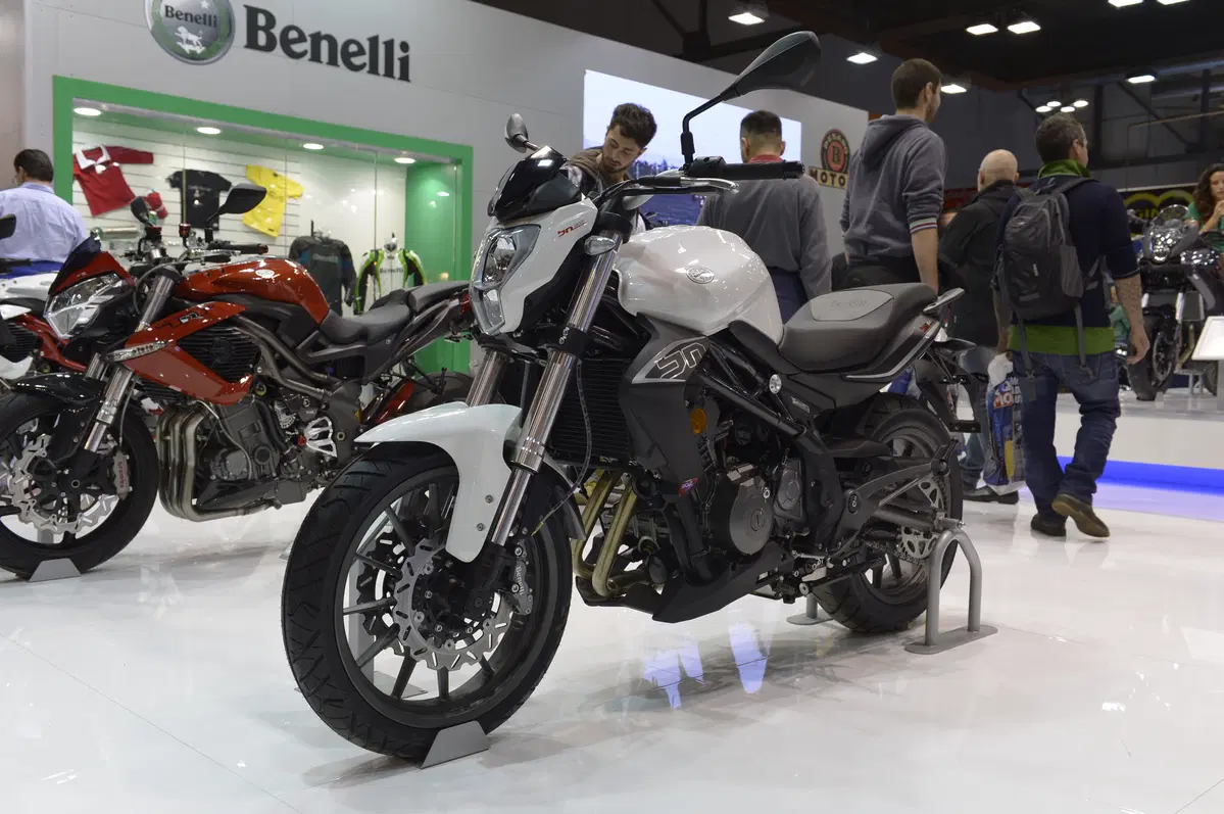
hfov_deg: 55.8
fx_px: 1155
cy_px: 407
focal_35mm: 34
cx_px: 612
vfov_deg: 38.8
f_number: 6.3
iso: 1000
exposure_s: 1/200
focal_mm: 34
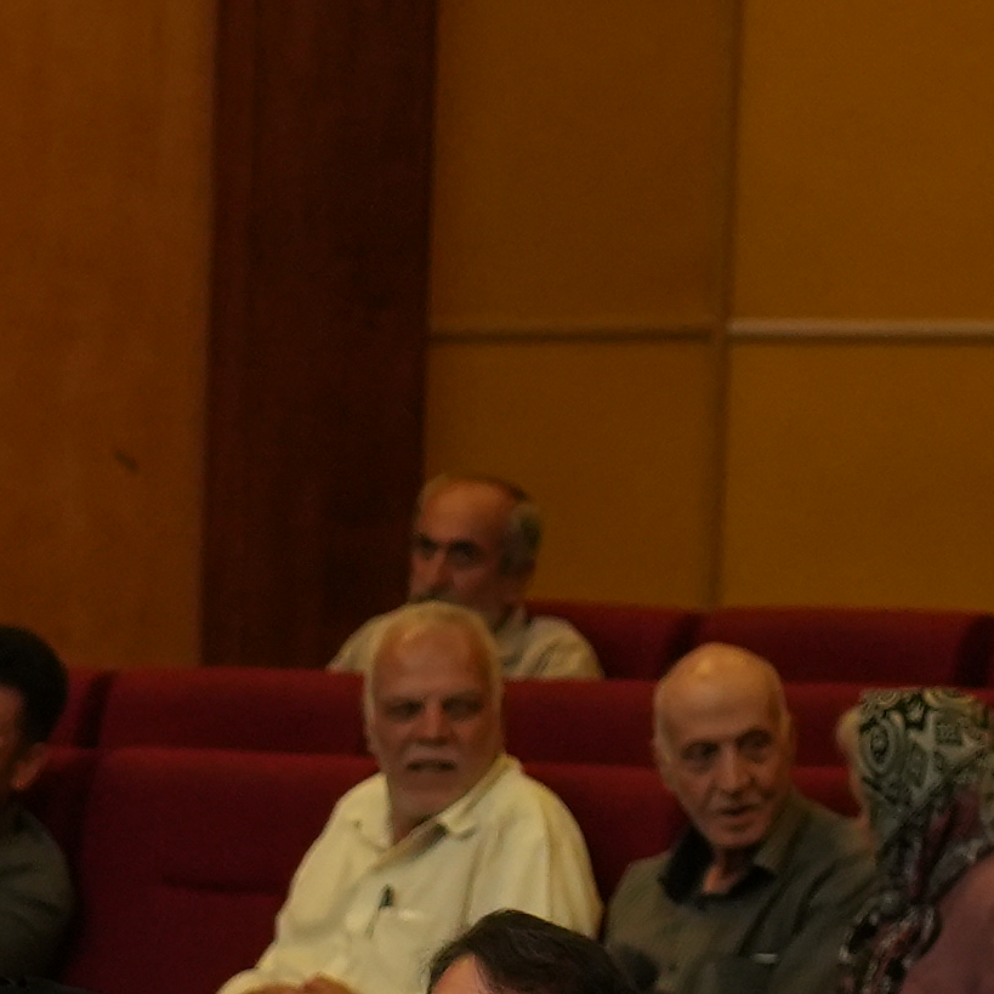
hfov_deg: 4.3
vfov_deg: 4.3
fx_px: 12995
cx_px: -687
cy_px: 2523
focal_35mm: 400
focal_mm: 55
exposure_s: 1/60
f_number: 2.8
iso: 1250
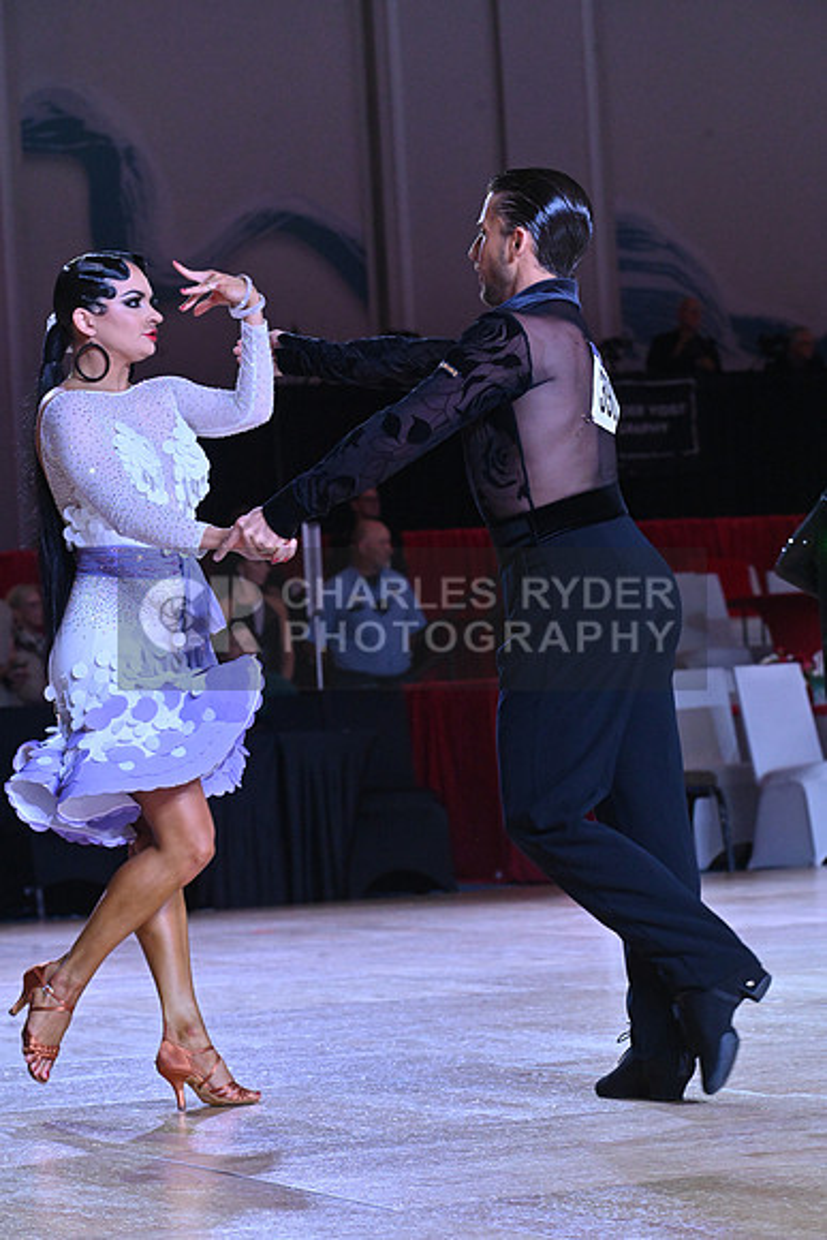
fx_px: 4477
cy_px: 620
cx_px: 414
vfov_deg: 15.8
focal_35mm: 130
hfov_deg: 10.6
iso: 4000
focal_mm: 130
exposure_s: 1/400
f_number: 8
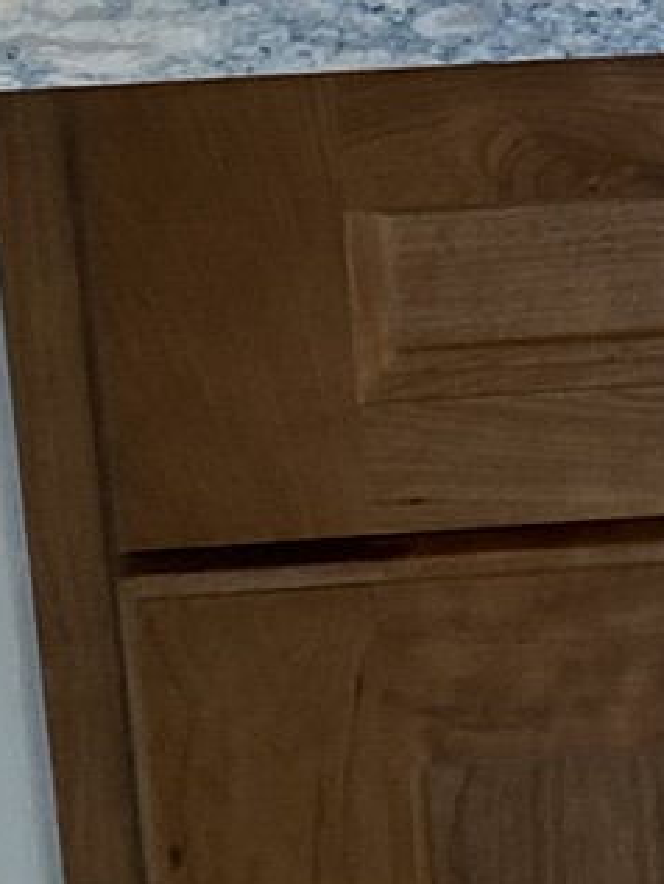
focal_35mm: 168
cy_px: -1631
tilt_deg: -17.2
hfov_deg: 8.3
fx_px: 4294
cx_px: 1414
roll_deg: +0.1
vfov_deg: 9.6
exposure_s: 1/60
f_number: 1.8
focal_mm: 4.25
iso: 64
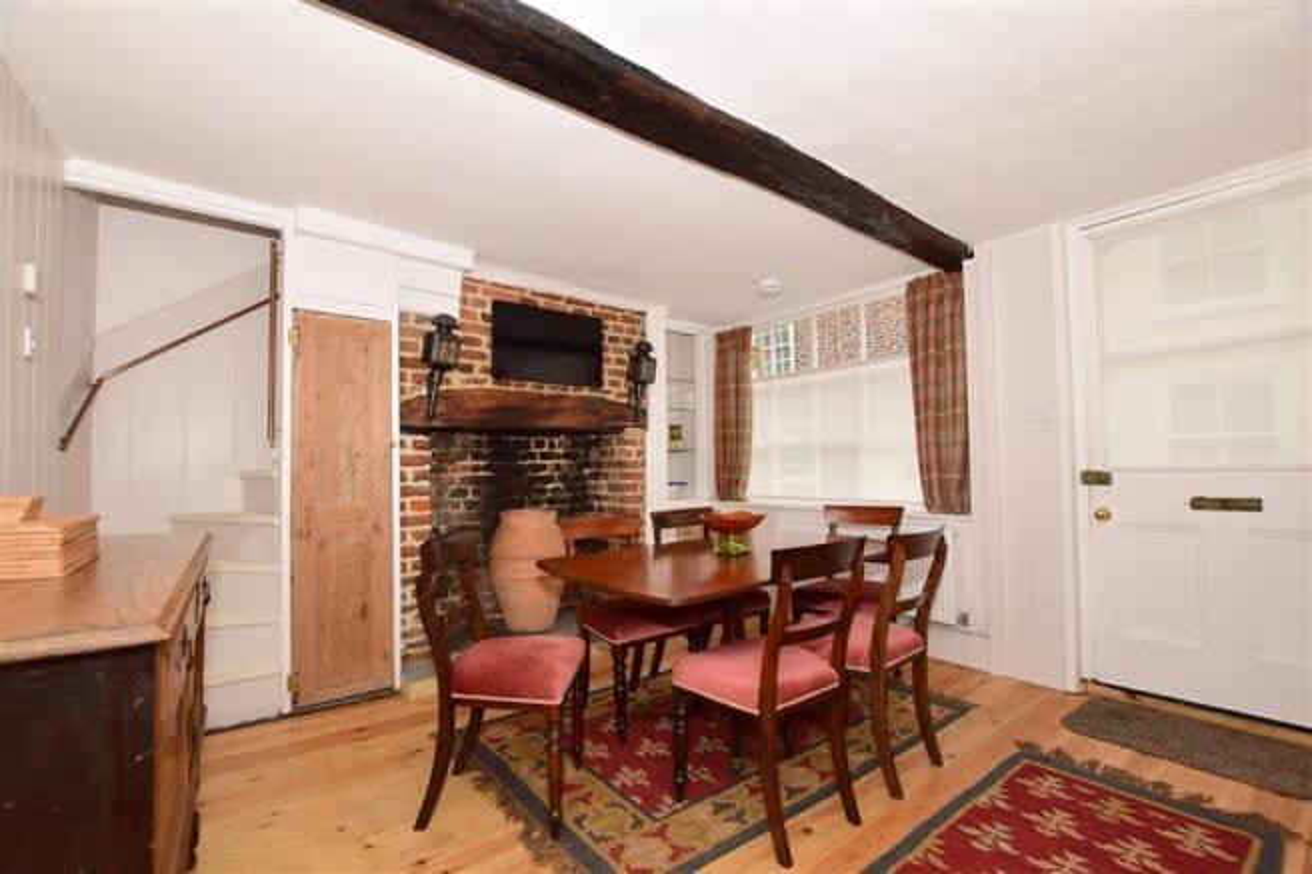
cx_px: 656
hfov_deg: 100.4
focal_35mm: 15
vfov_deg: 77.3
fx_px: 546
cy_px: 437
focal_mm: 10
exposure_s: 1/160
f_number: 6.3
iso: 200
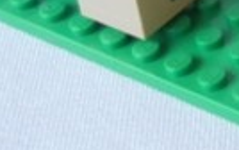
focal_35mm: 263
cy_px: -237
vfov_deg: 4.8
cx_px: 678
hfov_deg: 7.2
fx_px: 1714
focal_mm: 6.61
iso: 80
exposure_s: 1/50
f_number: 3.9
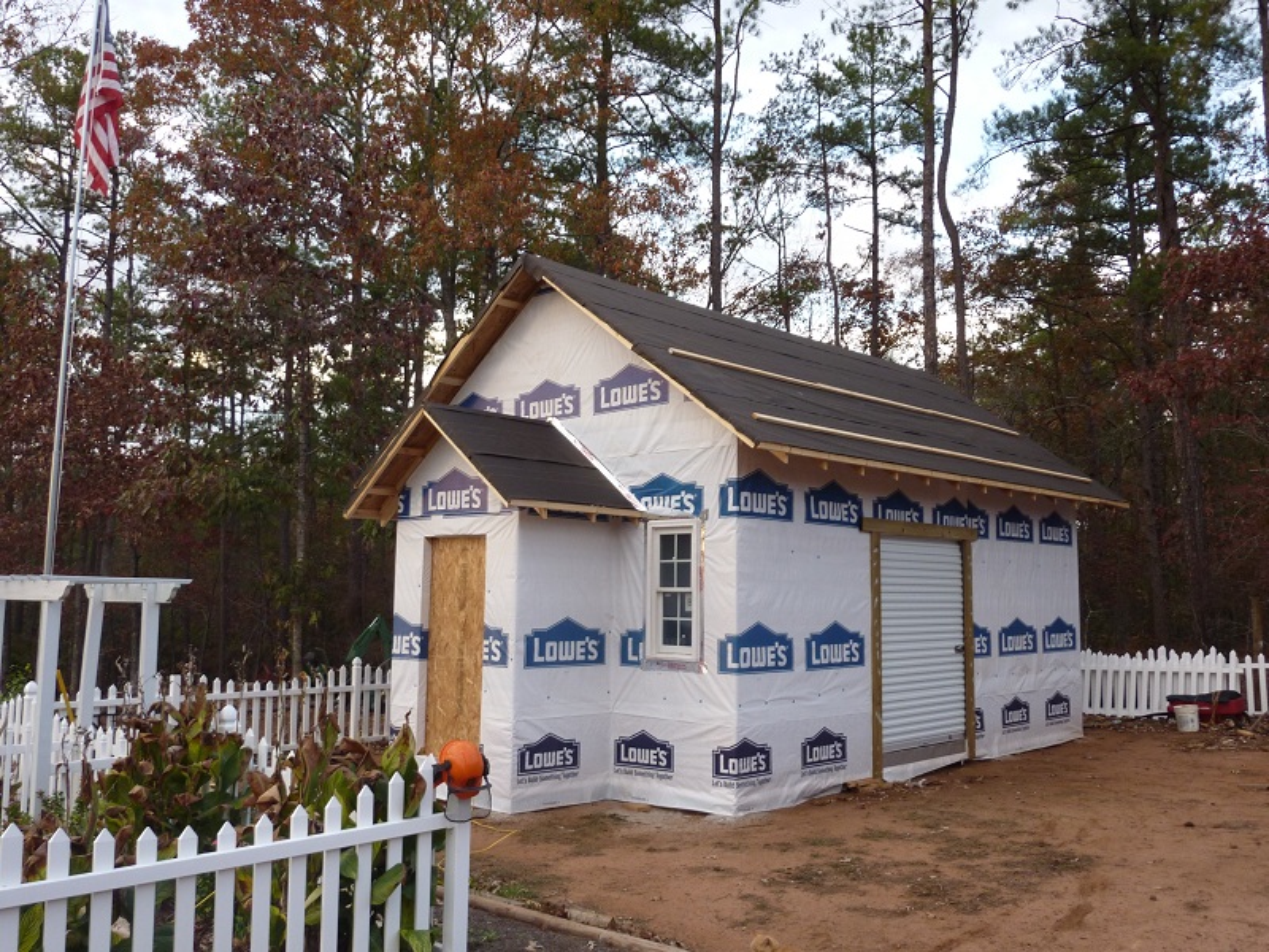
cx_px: 634
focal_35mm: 30
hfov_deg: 60.0
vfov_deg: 46.8
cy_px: 476
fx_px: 1100
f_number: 3.4
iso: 125
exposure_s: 1/30
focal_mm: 5
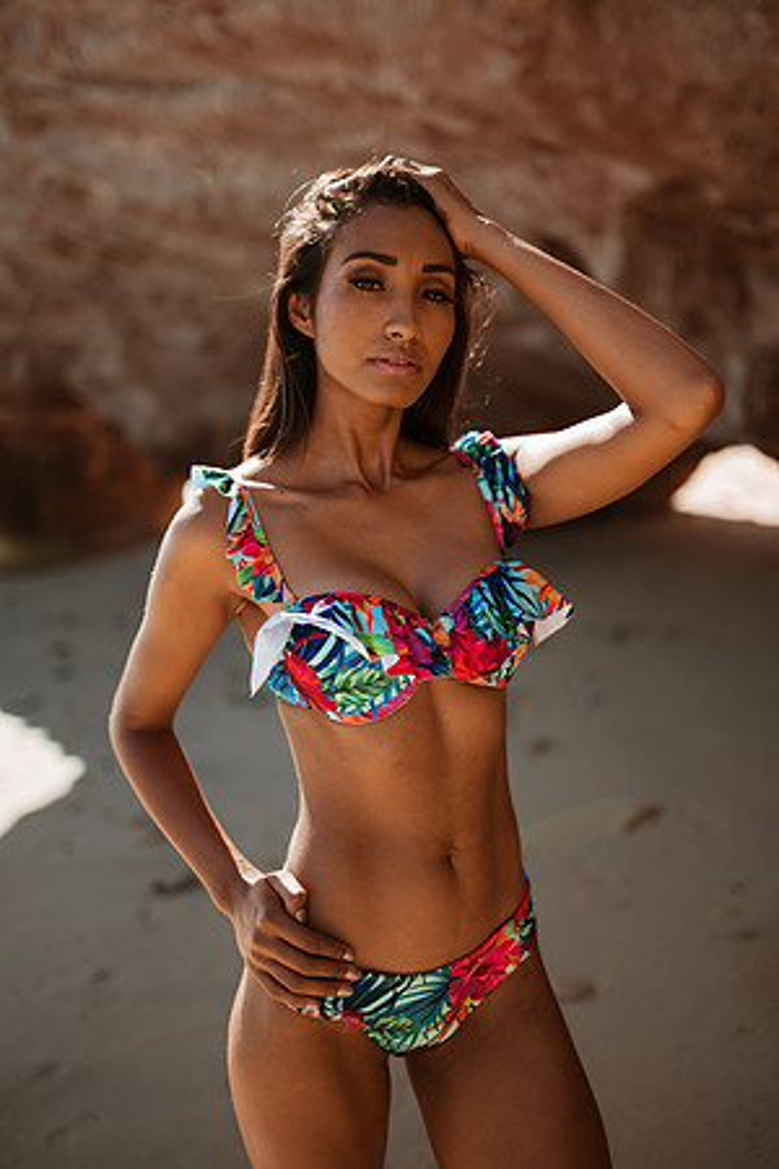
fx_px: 1136
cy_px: 584
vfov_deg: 54.4
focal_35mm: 35
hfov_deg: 37.9
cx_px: 390
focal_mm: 35
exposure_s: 1/1600
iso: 64
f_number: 1.4
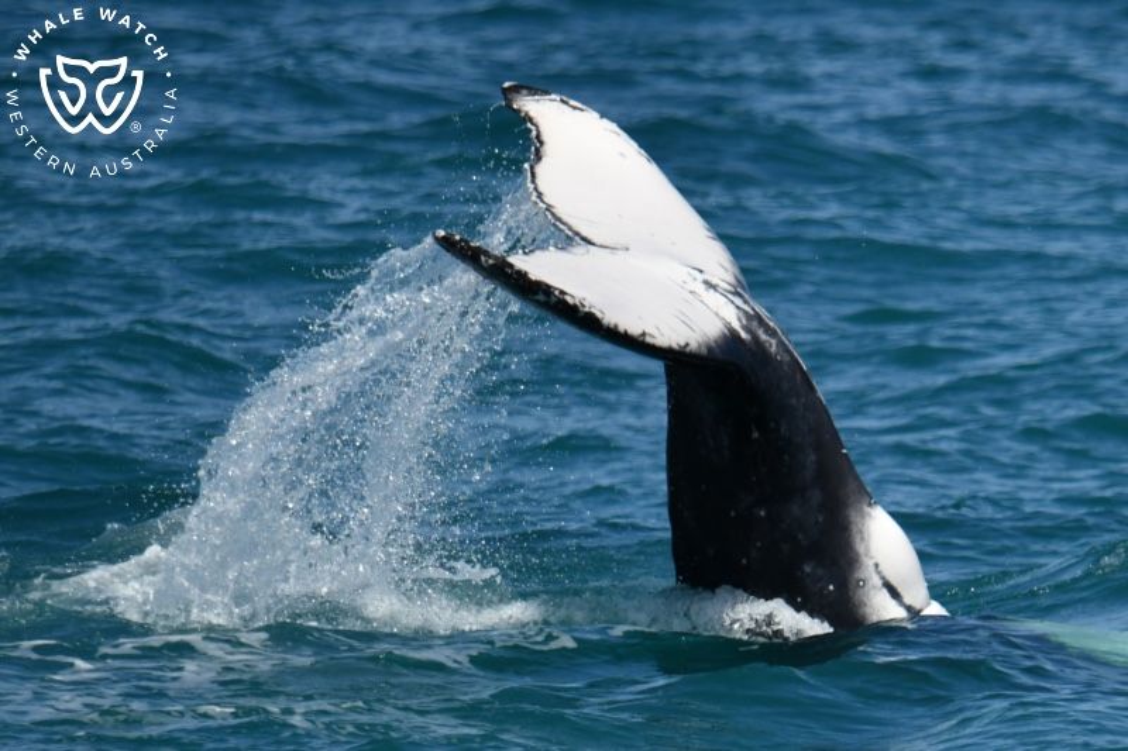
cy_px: 376
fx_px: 18795
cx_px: 564
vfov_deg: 2.3
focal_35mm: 600
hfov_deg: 3.4
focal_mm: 600
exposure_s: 1/8000
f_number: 6.3
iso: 720
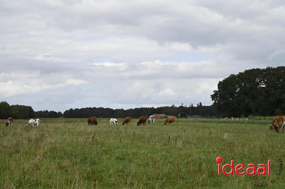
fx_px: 554
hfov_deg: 28.9
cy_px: 94
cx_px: 142
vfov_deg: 19.4
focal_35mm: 70
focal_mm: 70
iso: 400
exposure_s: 1/1000
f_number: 8
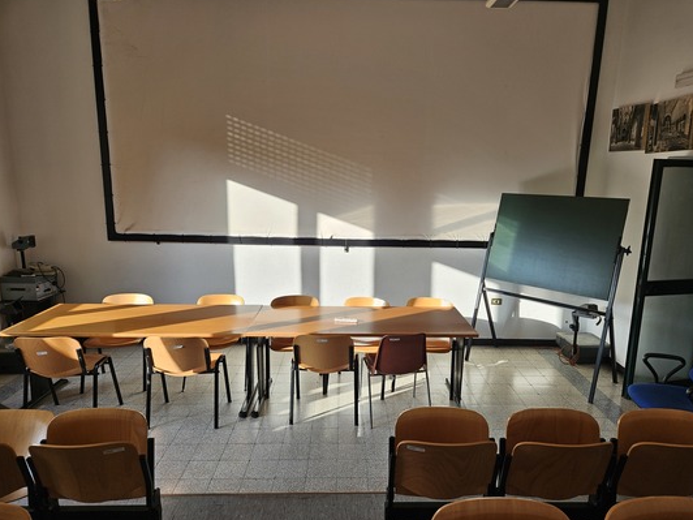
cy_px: 265
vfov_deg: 56.8
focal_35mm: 24
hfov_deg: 71.6
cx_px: 358
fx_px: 480
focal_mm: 5.4
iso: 25
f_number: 1.8
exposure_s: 1/216
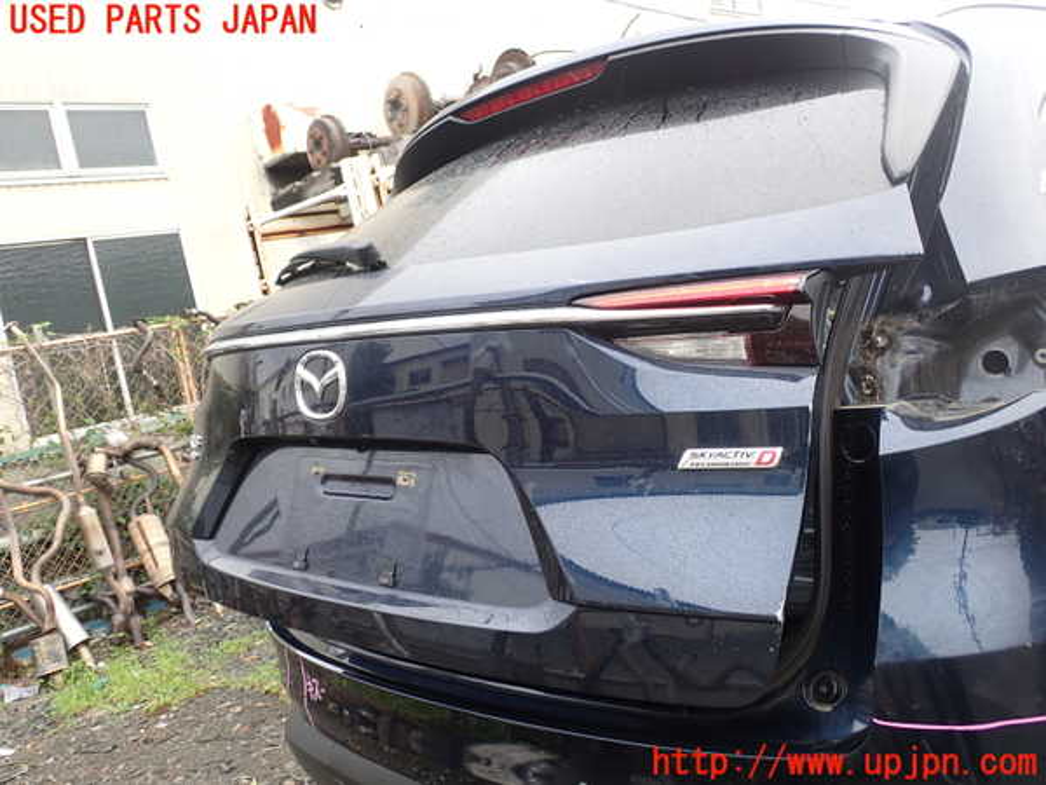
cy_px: 392
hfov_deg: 56.8
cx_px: 523
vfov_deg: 44.2
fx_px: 967
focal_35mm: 32
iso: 100
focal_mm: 5.79
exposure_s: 1/80
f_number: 3.2
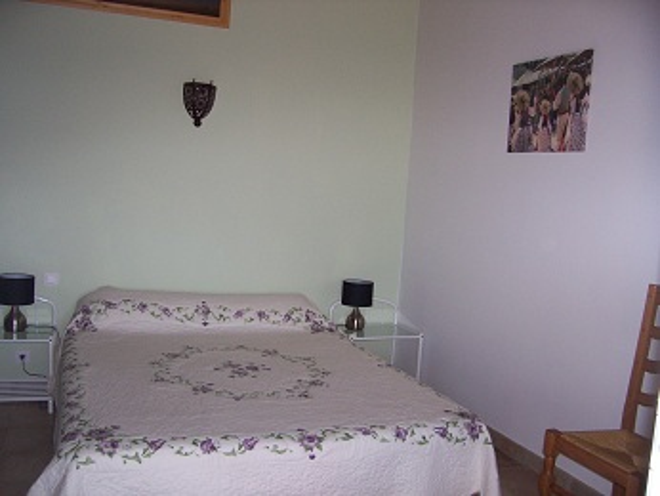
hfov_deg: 53.9
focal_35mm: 34
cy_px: 248
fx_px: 649
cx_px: 330
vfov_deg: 41.8
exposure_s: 1/112
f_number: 2.7
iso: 140
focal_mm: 5.6
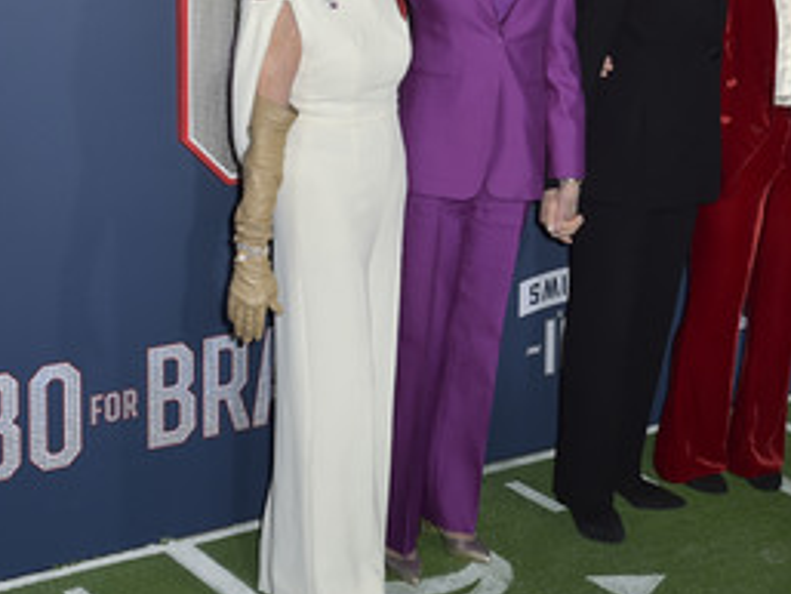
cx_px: 477
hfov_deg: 30.2
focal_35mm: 64
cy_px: 188
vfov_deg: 22.8
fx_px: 1463
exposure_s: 1/250
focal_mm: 38
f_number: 6.3
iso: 500
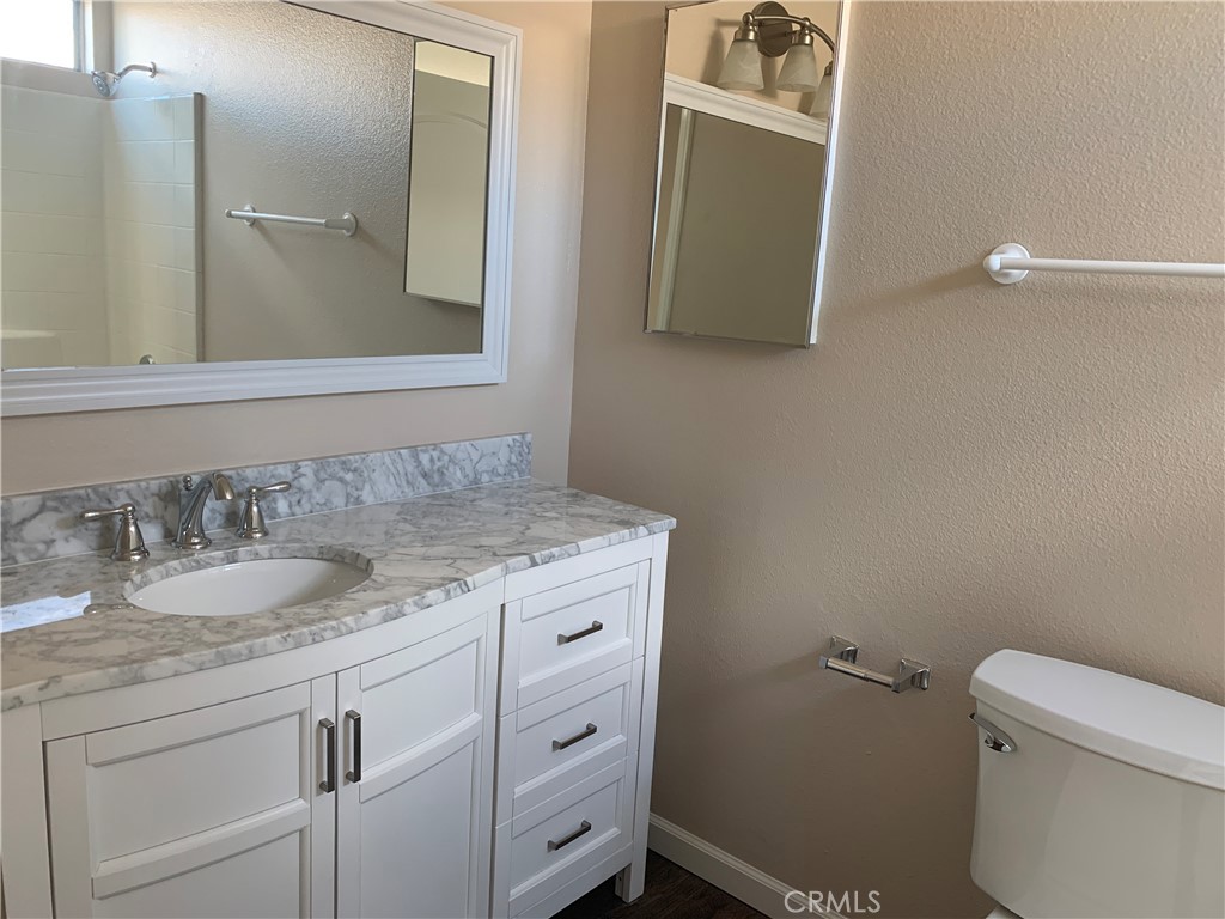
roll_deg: -2.8
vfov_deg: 53.1
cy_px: 460
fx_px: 920
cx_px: 612
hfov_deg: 67.3
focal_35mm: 26
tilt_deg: -11.6
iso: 100
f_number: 1.8
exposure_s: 1/68
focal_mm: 4.25
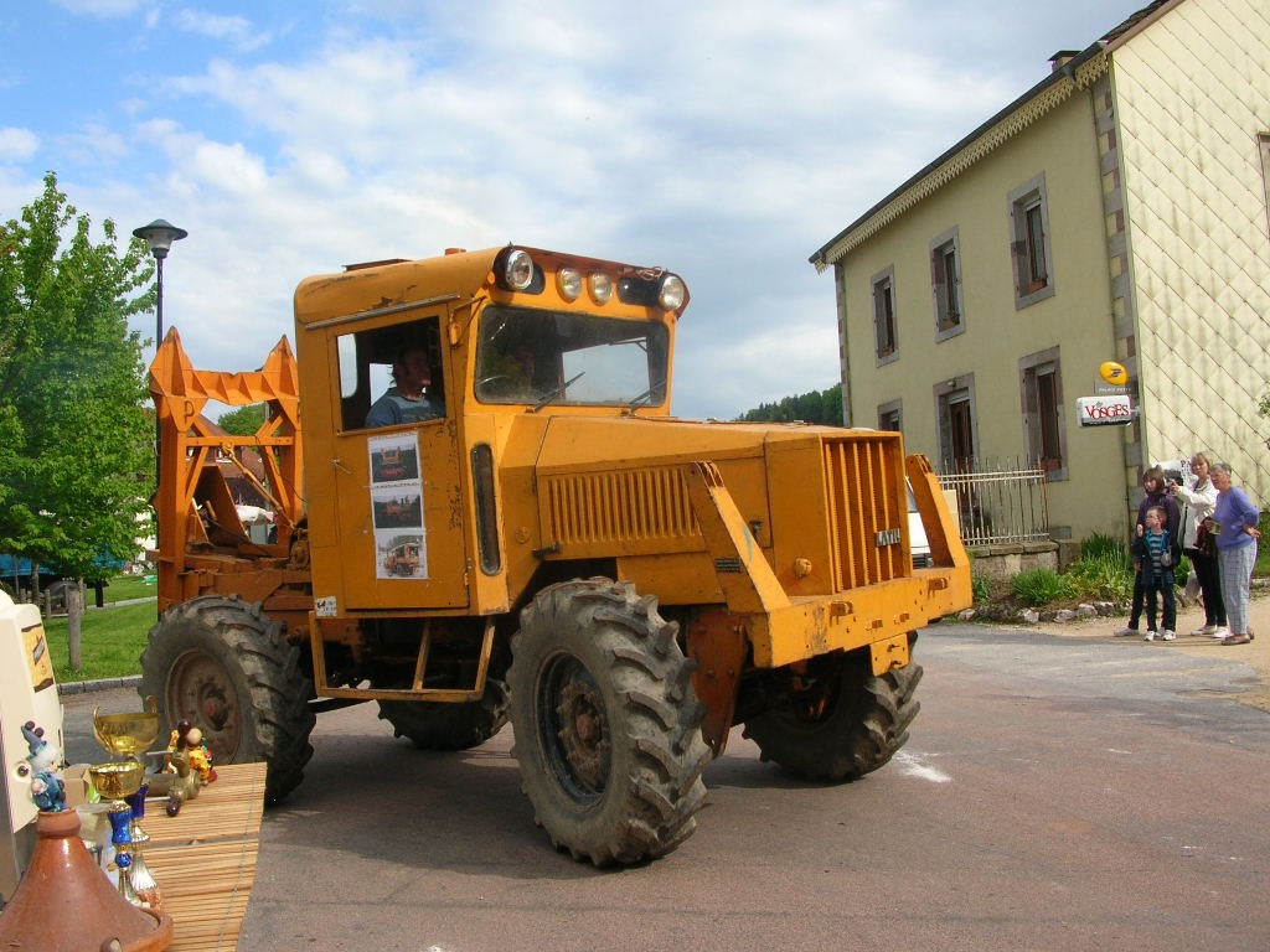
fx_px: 1284
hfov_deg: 52.6
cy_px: 476
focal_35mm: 35
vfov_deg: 40.7
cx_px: 635
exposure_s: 1/188
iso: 50
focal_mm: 5.8
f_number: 5.6
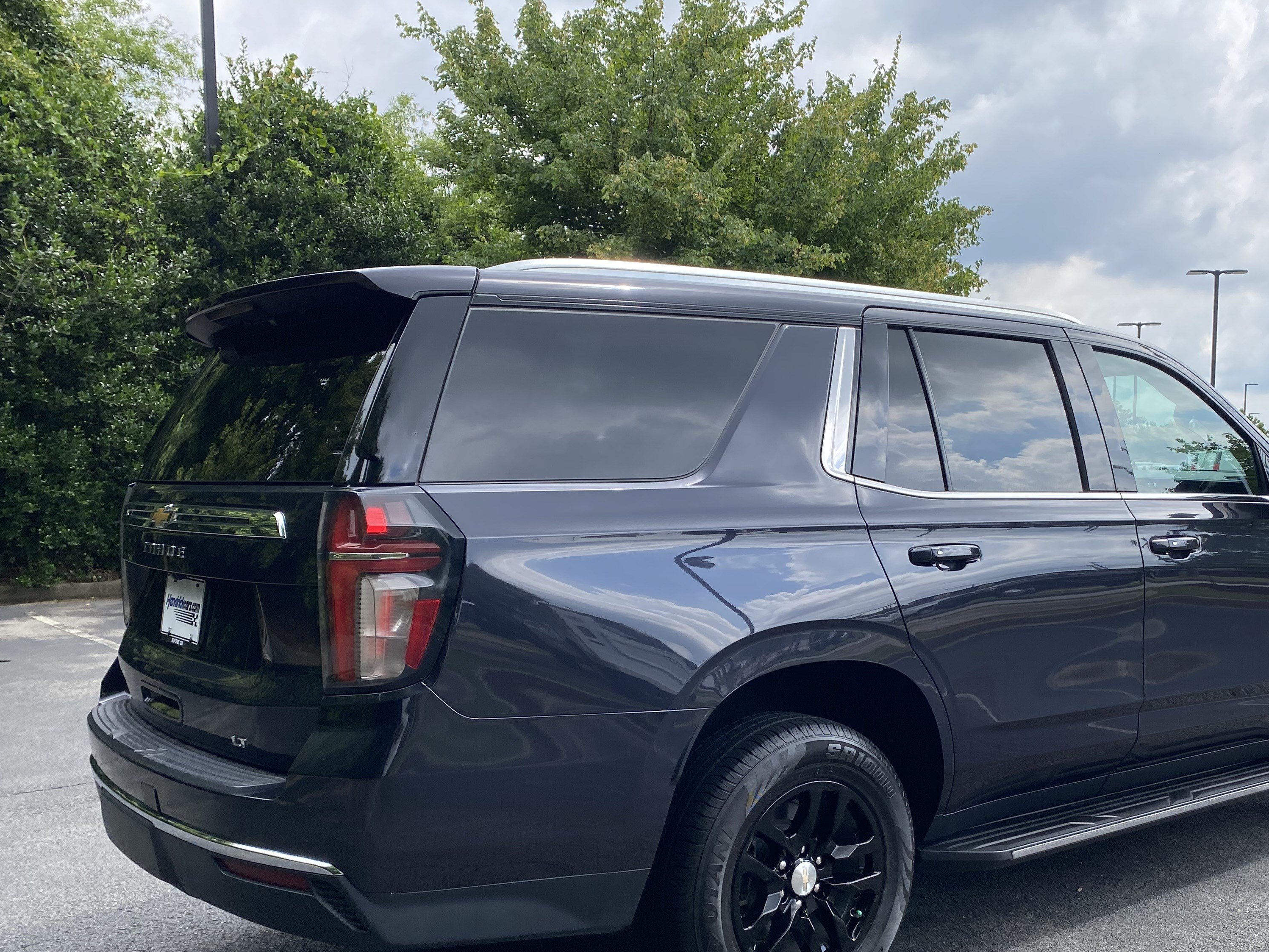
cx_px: 795
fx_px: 1283
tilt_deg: -4.2
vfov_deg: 40.5
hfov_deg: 52.1
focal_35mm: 35
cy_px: 586
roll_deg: -0.6
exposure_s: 1/1114
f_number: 1.8
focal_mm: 4.25
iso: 32
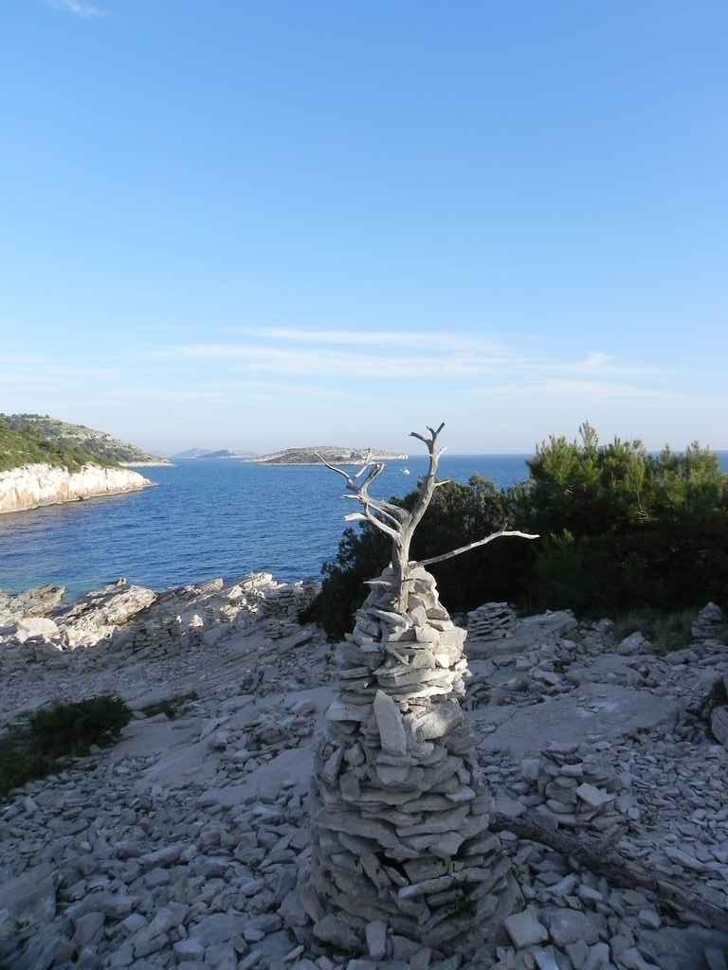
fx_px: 729
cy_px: 485
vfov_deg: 67.3
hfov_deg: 53.1
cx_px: 364
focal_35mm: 26
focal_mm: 4.6
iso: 160
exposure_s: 1/322
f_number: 6.3
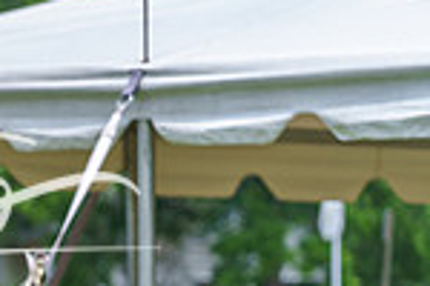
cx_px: -344
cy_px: 402
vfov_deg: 3.0
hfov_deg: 4.5
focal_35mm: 457
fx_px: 5458
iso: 100
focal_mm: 118
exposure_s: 1/1250
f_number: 3.5
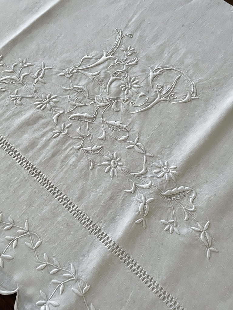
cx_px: 116
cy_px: 155
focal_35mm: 26
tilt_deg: -73.9
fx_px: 233
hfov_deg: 53.1
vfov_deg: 67.3
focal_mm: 4.2
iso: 125
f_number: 1.6
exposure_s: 1/75
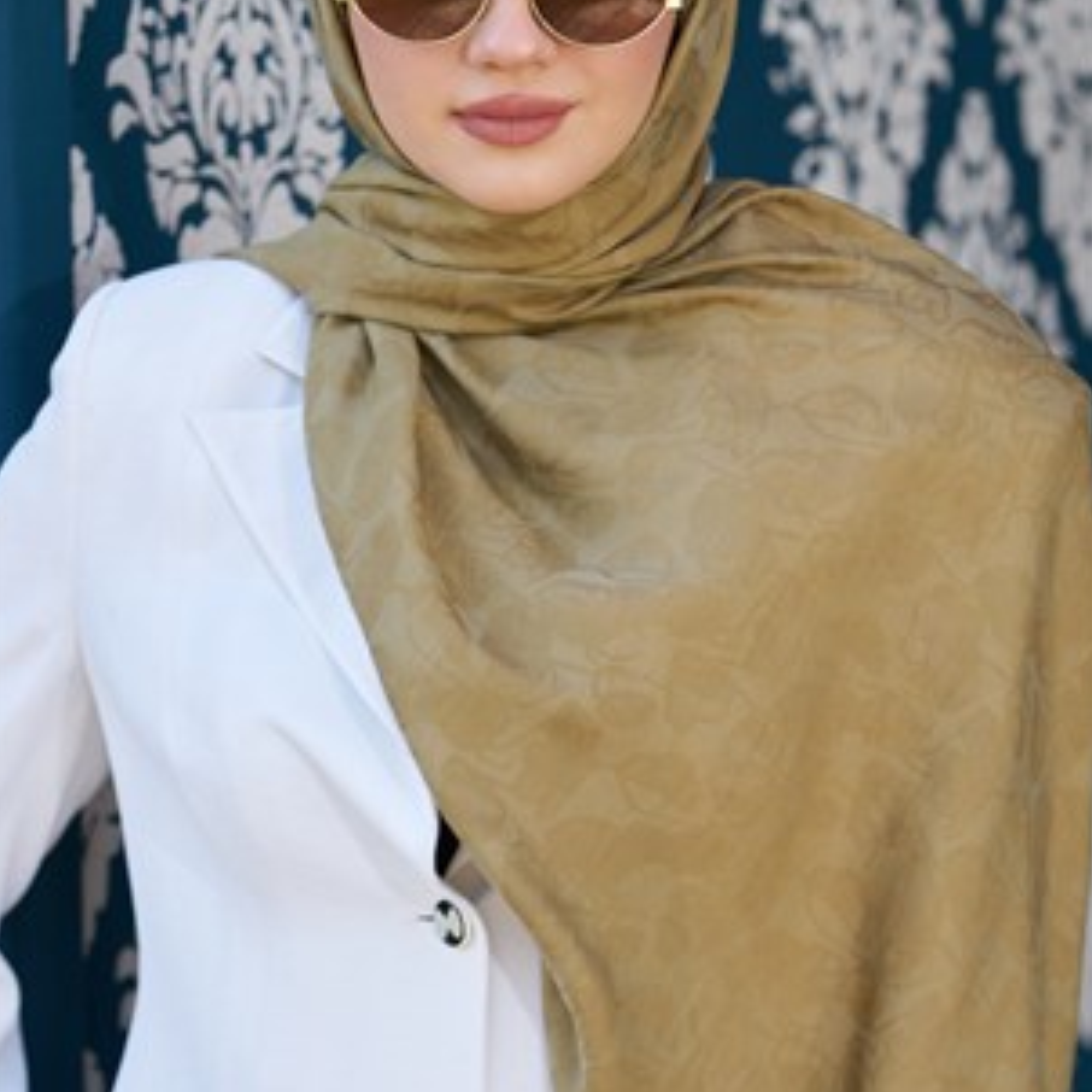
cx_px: 539
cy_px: 347
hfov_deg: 11.1
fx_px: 5603
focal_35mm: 157
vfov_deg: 11.1
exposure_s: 1/200
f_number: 4.5
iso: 200
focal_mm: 120
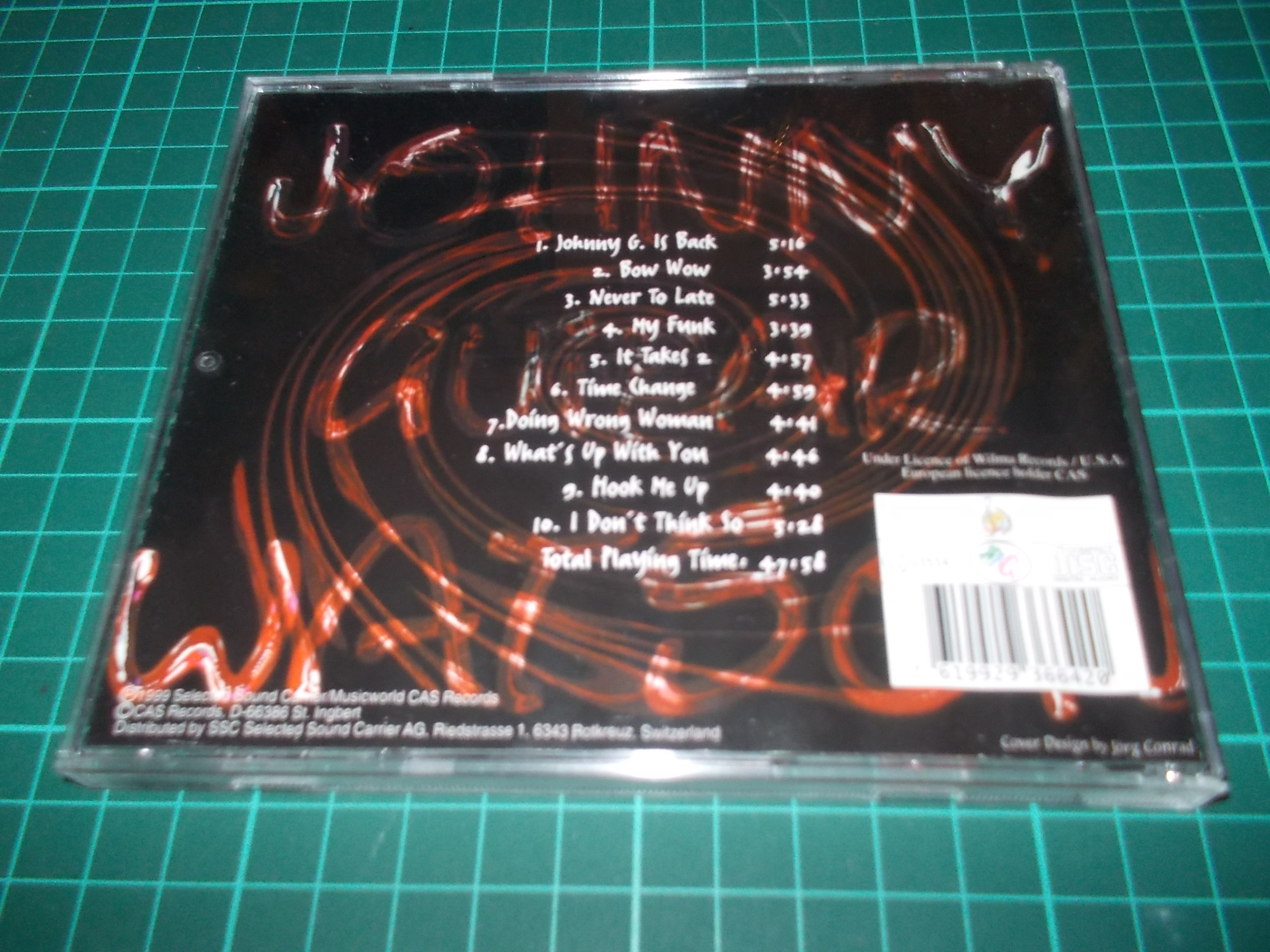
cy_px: 476
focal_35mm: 29
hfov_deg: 61.7
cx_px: 635
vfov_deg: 48.2
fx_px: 1064
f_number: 3.3
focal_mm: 4.1
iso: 200
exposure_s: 1/30
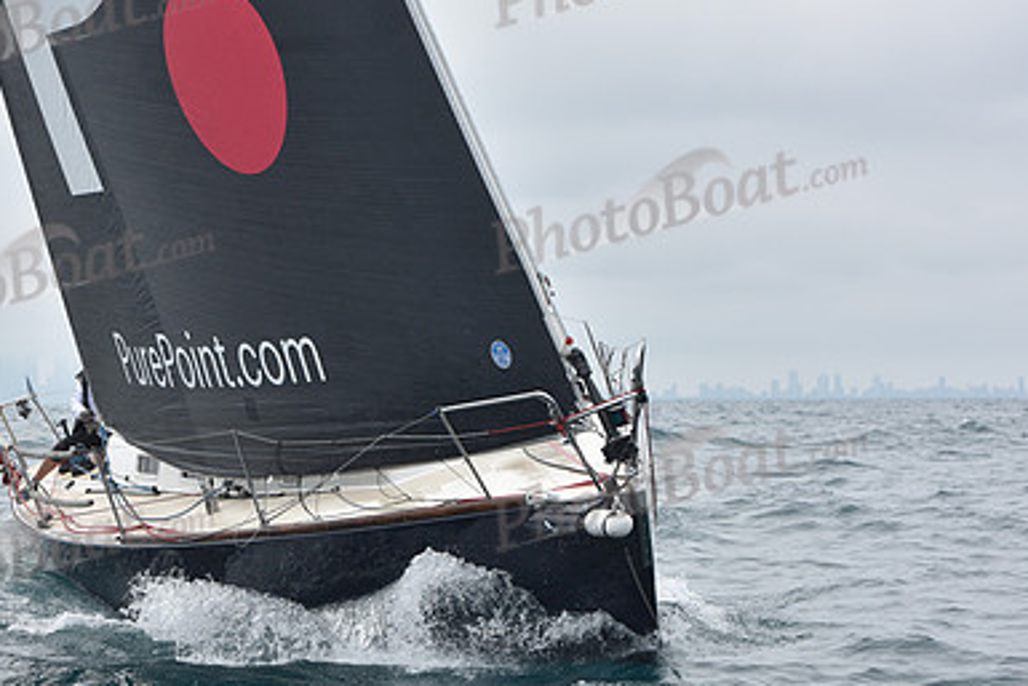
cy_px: 380
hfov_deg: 18.1
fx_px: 3228
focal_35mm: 113
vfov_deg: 12.1
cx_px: 355
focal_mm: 75
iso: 250
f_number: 9
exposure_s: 1/800
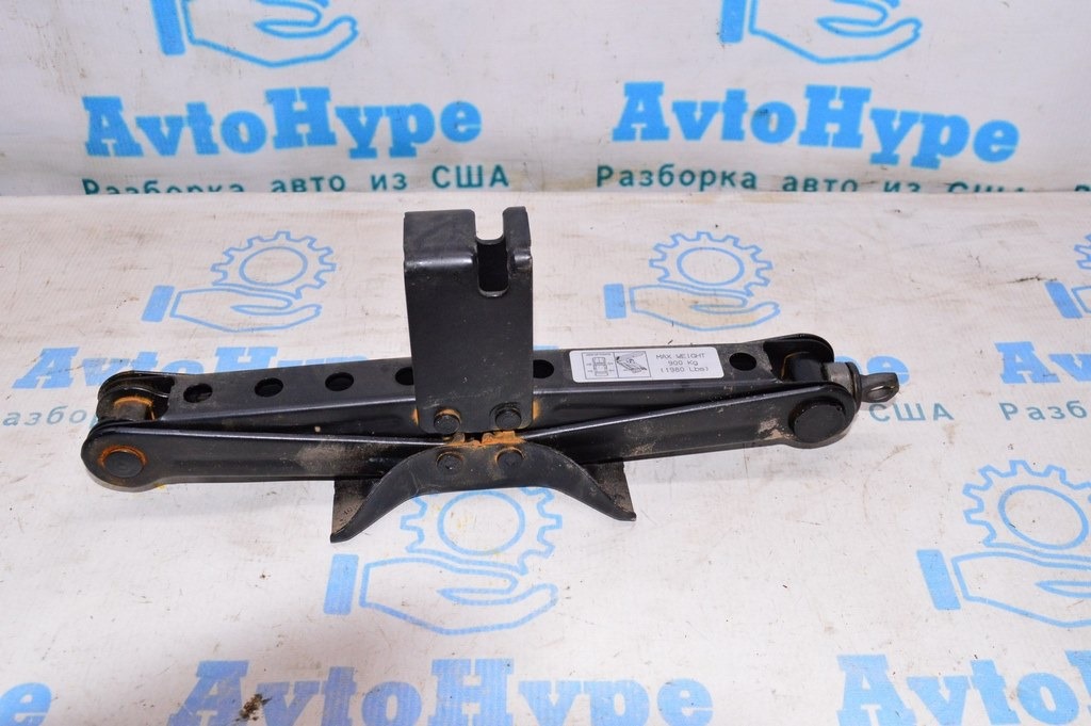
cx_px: 546
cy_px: 363
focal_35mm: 38
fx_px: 1136
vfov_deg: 35.4
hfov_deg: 51.3
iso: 1600
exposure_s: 1/160
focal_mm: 25
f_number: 8
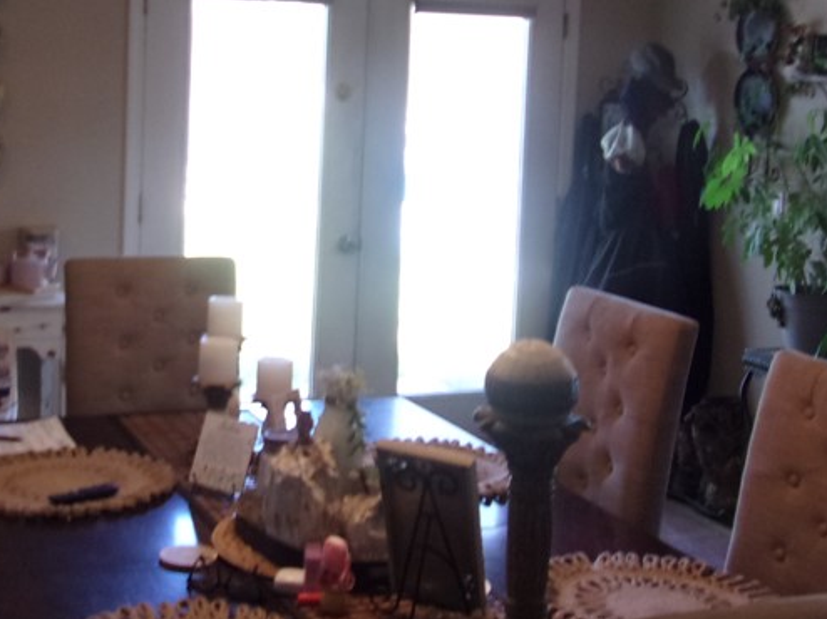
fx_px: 1337
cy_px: 120
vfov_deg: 25.6
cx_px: 352
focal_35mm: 56
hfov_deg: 34.3
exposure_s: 1/34
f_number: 3
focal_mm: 4.9
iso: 166
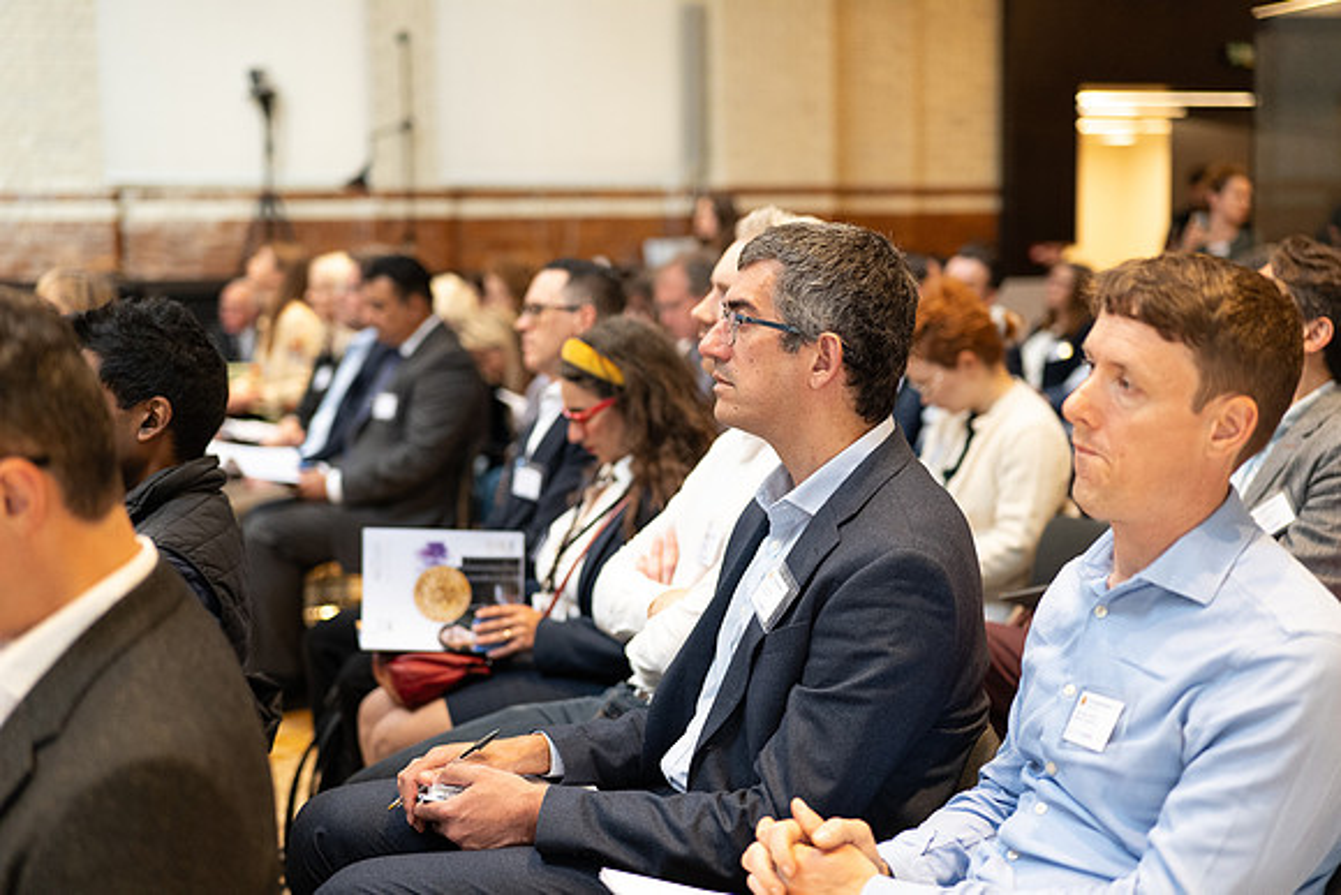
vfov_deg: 27.0
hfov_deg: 39.6
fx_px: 1863
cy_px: 448
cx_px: 670
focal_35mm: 50
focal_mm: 50
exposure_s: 1/500
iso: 3200
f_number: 2
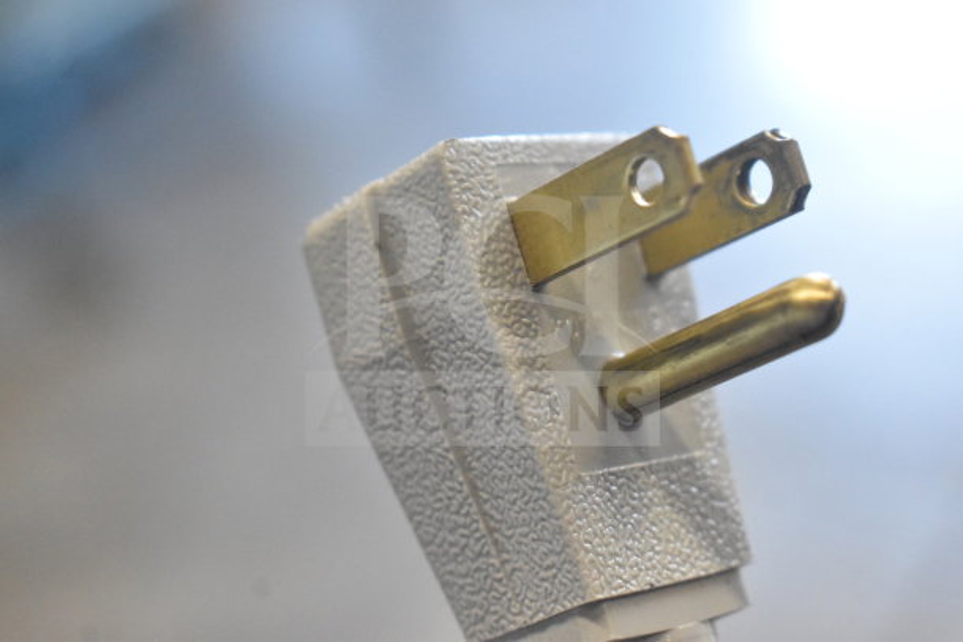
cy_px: 321
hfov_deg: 24.6
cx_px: 482
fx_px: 2207
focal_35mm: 82
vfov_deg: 16.6
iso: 6400
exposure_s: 1/160
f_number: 6.3
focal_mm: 55
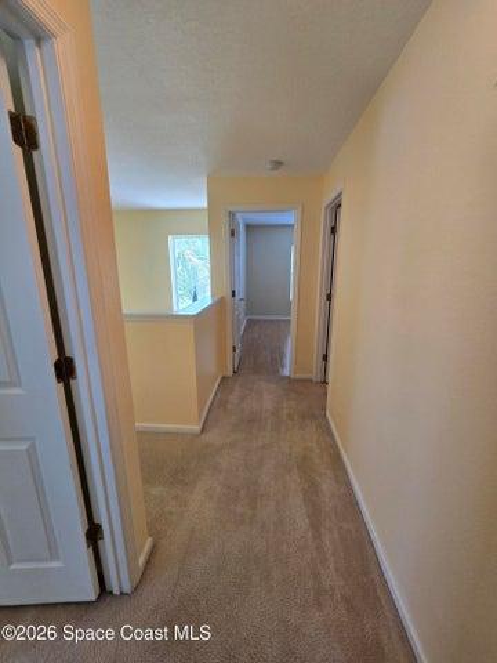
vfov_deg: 106.2
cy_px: 332
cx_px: 248
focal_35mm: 13
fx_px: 249
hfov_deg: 89.9
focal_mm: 2.2
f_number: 2.2
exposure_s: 1/60
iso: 100
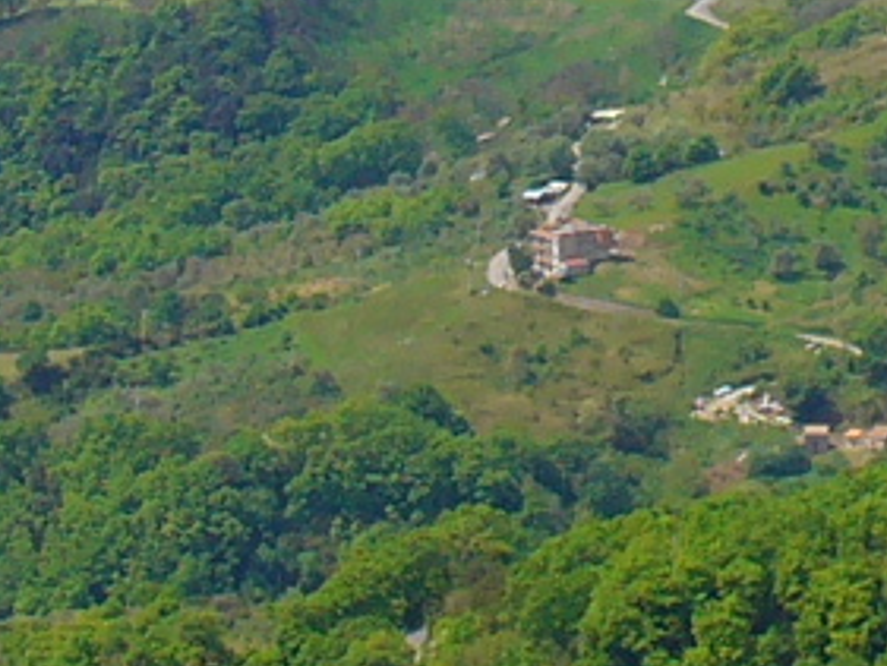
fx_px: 7870
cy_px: -95
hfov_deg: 6.4
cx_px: 1039
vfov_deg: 4.8
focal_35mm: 307
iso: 64
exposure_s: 1/250
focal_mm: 8.9
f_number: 6.2
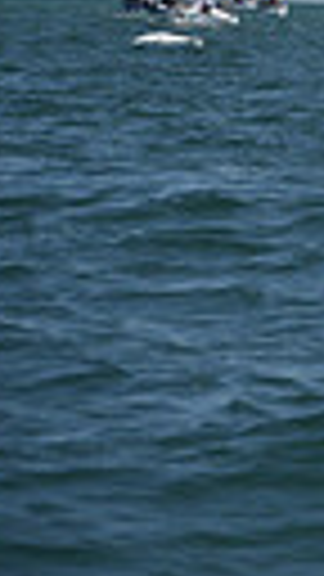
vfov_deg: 6.1
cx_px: 1274
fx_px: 5422
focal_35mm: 355
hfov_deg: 3.3
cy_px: -61
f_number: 5
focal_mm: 75
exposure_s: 1/1250
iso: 250
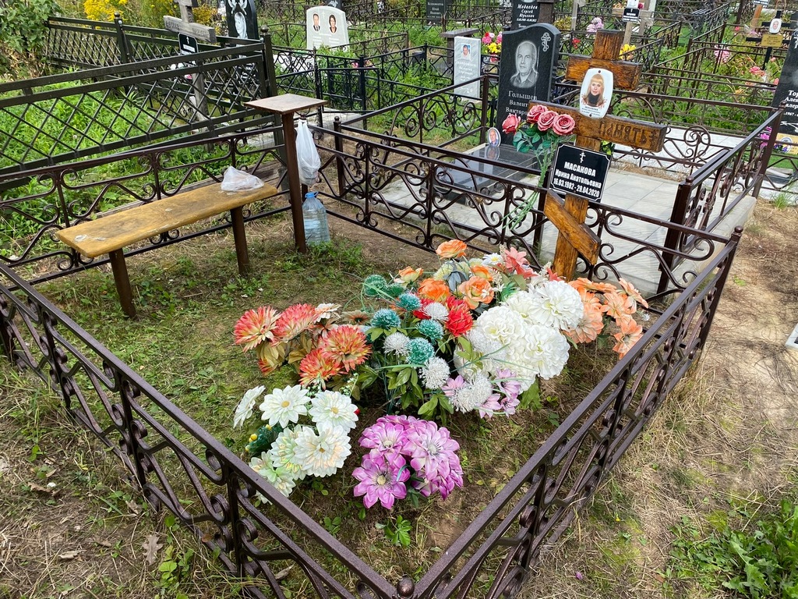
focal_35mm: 26
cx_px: 399
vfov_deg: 53.1
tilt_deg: -28.4
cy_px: 300
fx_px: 599
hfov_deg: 67.3
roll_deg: +1.4
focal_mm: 4.25
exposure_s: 1/912
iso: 32
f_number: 1.8
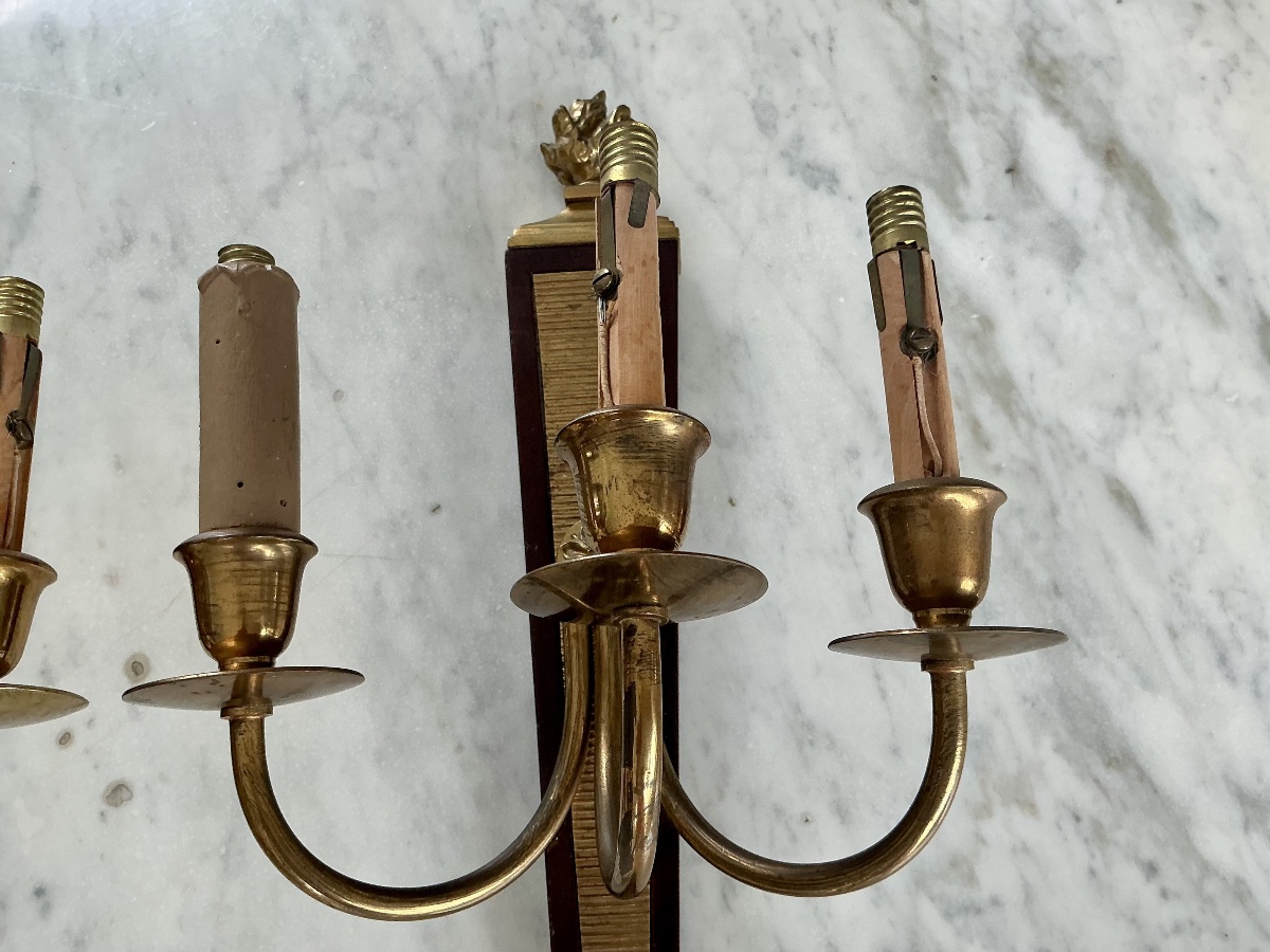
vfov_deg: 48.2
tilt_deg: -71.1
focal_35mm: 29
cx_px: 635
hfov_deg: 61.7
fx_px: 1064
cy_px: 476
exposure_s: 1/120
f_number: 1.8
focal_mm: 3
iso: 50
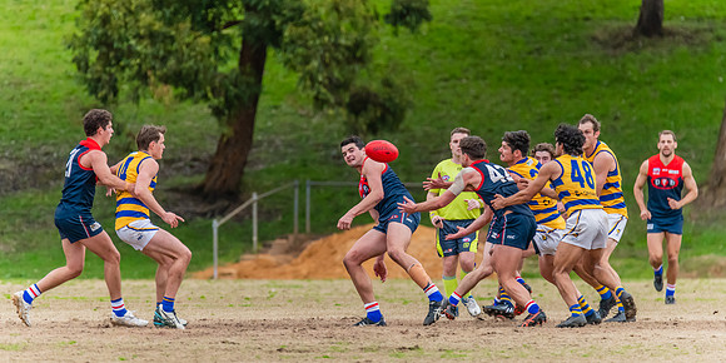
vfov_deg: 1.8
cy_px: 121
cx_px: 360
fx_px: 11244
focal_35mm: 599
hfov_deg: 3.7
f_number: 6.3
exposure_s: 1/1600
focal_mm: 550
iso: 2500
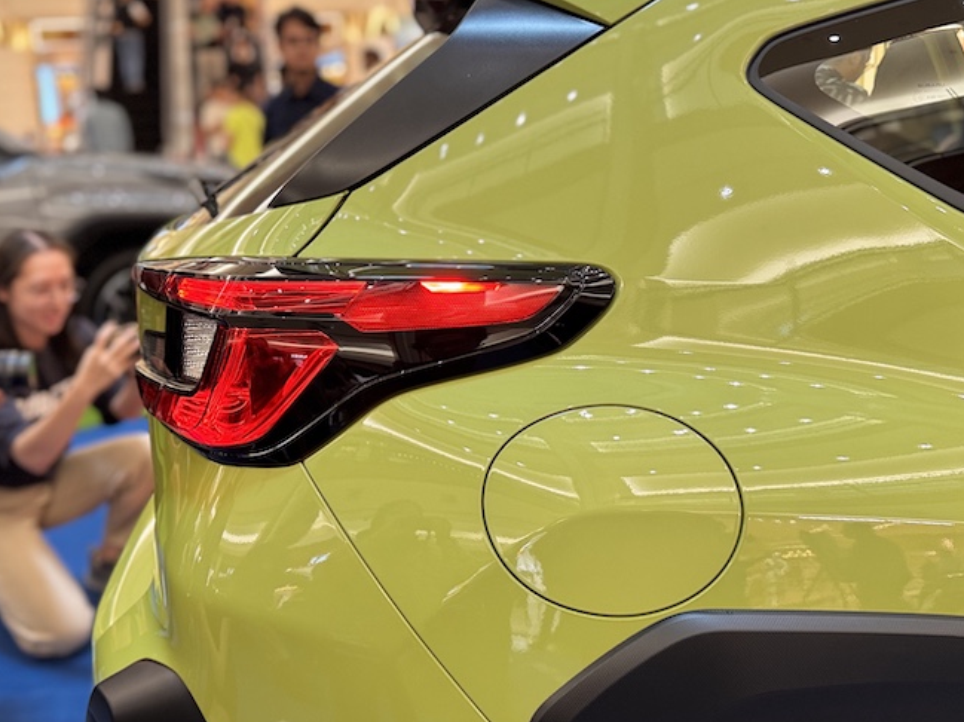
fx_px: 1030
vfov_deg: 38.6
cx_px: 407
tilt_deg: -12.5
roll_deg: +2.7
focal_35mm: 37
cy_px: 342
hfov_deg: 50.0
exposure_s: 1/50
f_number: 1.78
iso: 160
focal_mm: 6.76
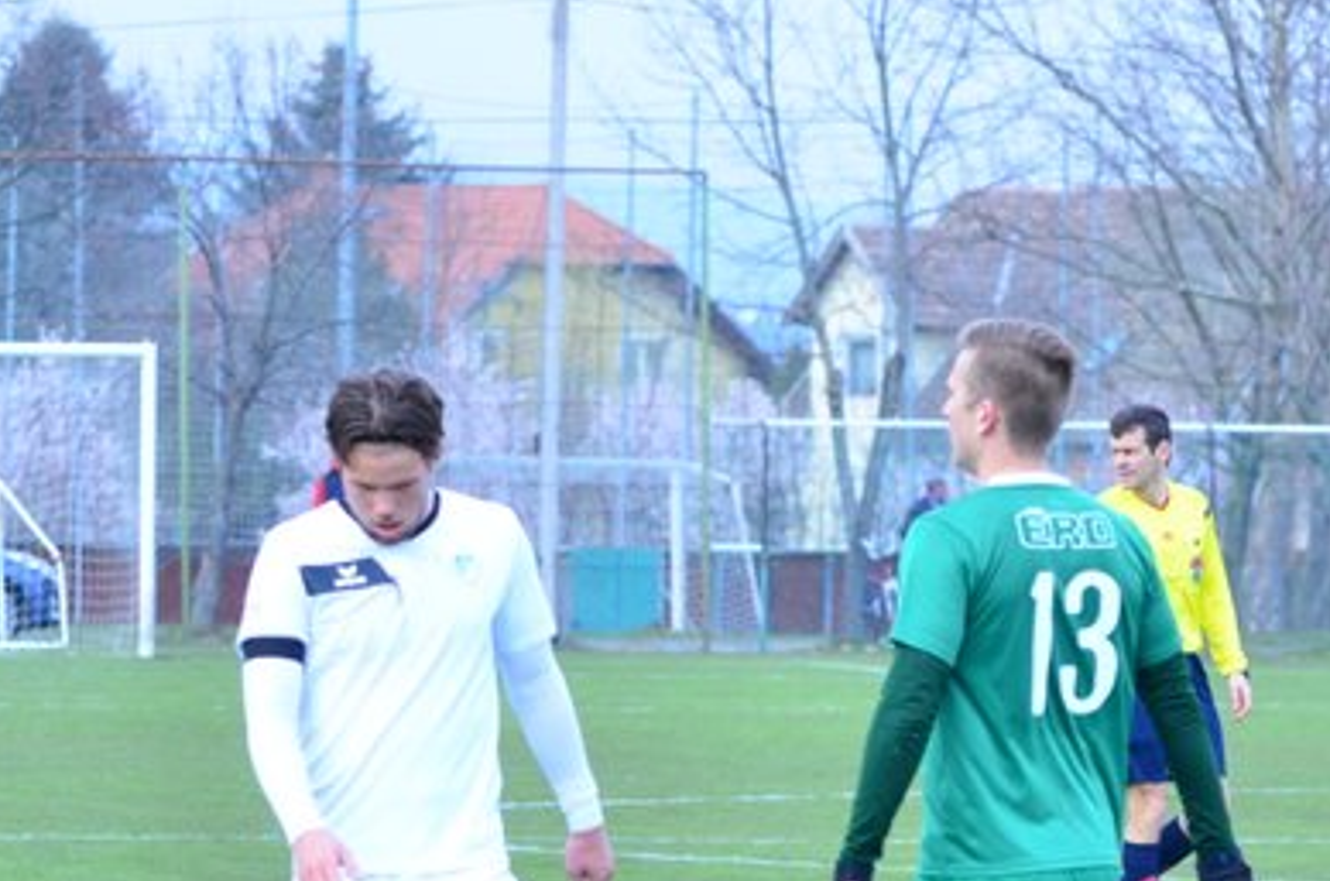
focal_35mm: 377
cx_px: 566
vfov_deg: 3.6
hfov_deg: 5.5
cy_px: 655
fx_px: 13899
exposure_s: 1/200
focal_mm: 122
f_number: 5.6
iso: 400
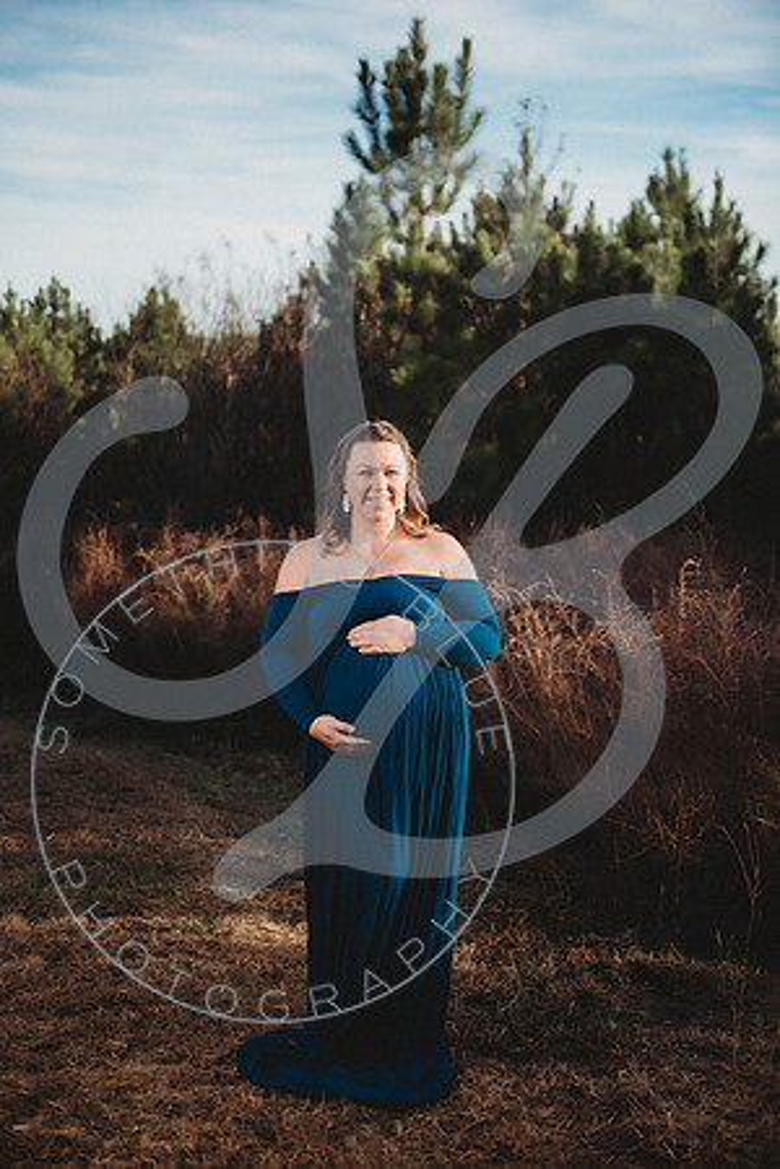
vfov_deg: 41.1
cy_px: 584
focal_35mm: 48
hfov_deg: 28.1
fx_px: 1560
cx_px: 390
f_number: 2.8
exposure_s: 1/1000
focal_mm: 48
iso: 100
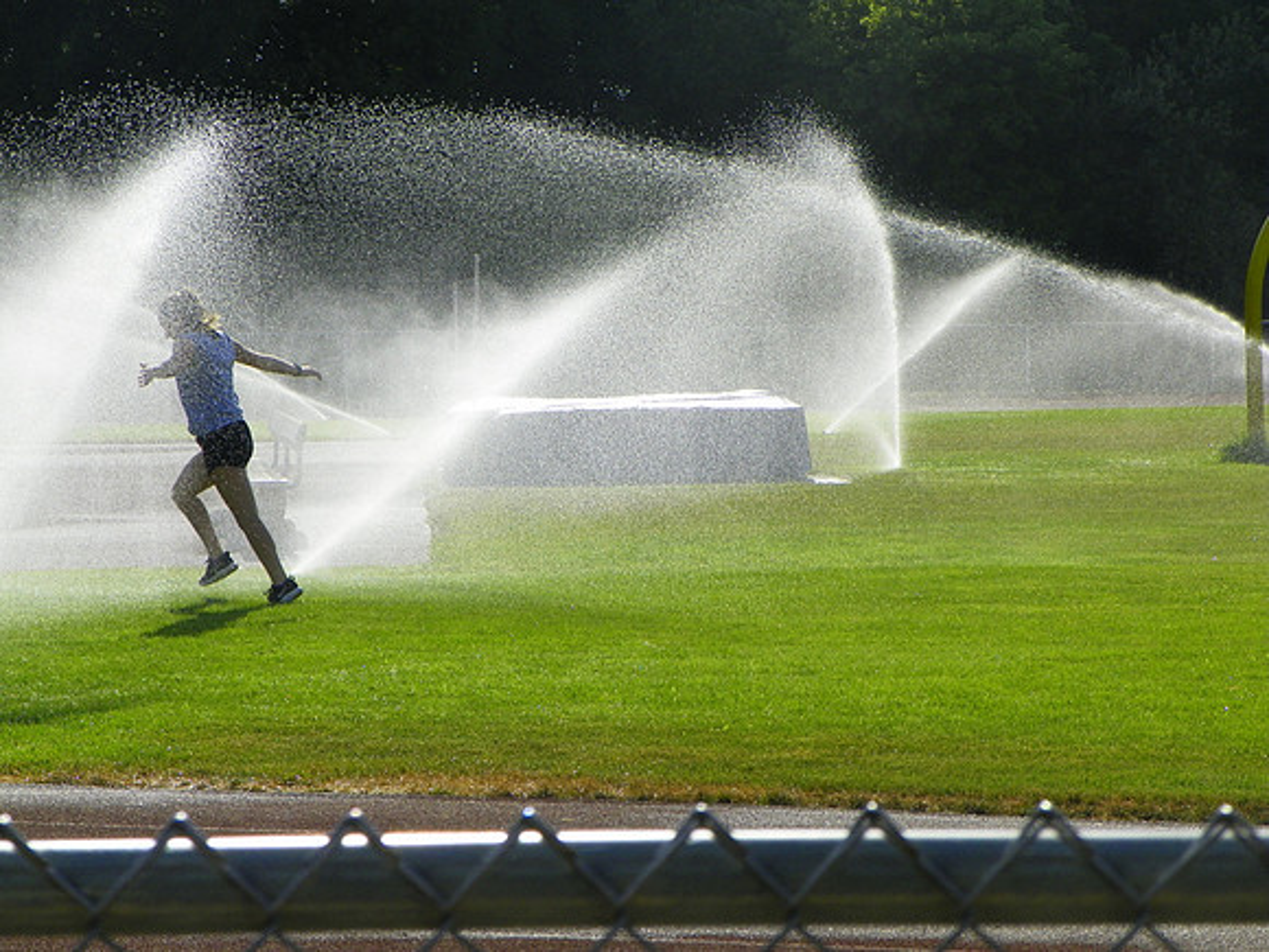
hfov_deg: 14.4
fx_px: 5022
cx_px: 634
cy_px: 476
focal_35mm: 137
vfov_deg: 10.8
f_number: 5
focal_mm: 24.3
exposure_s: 1/800
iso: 64
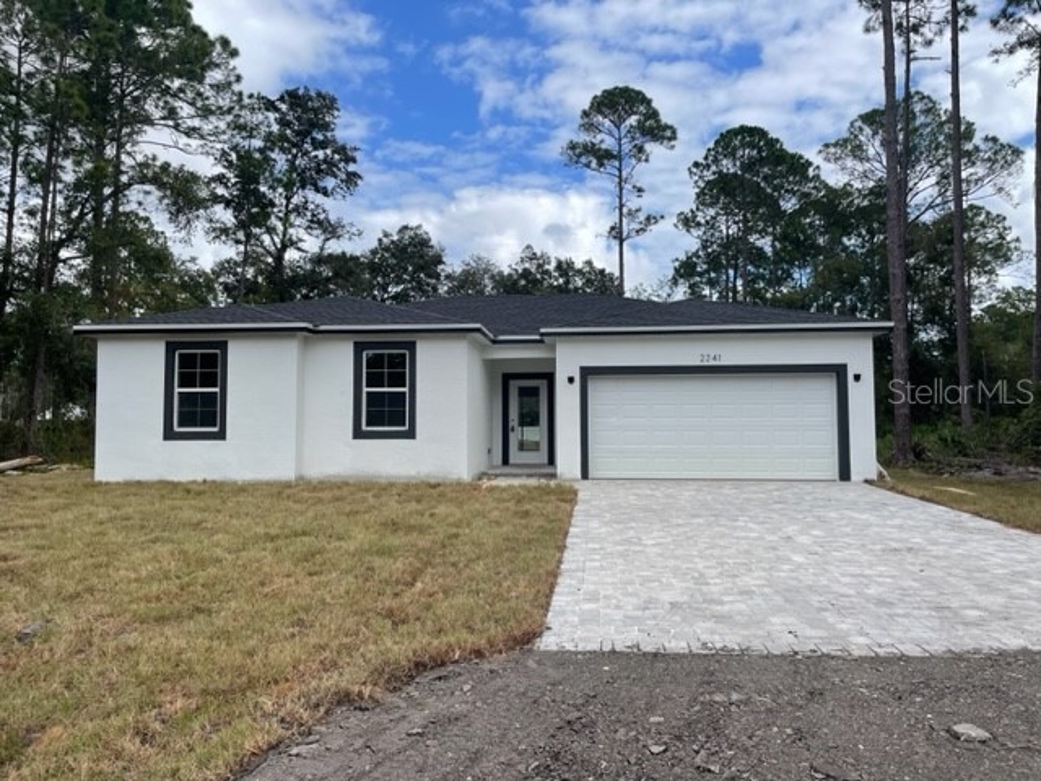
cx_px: 520
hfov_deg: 67.3
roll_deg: +0.7
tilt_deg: +3.4
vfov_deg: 53.1
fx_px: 782
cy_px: 390
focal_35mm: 26
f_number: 1.6
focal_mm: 4.2
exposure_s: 1/2882
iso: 32
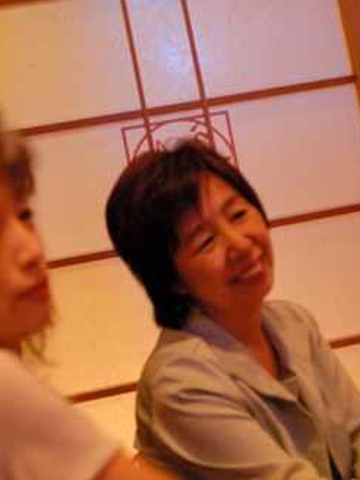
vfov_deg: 24.7
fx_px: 1095
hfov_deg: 18.7
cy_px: 245
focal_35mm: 79
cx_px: 167
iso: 1600
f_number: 2
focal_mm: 28
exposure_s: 1/20
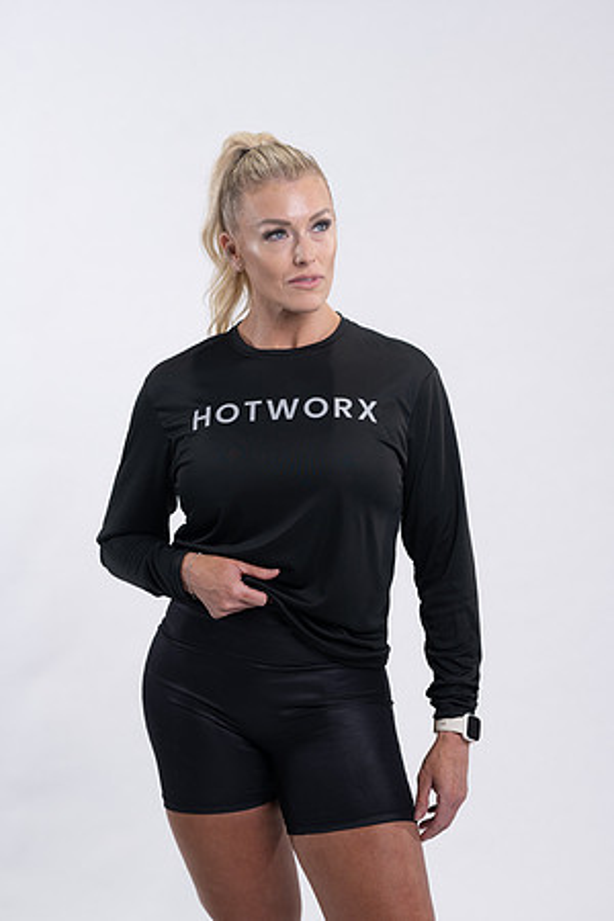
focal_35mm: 85
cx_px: 307
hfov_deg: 16.1
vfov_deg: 23.9
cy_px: 460
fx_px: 2174
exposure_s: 1/125
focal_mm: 85
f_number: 4
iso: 200
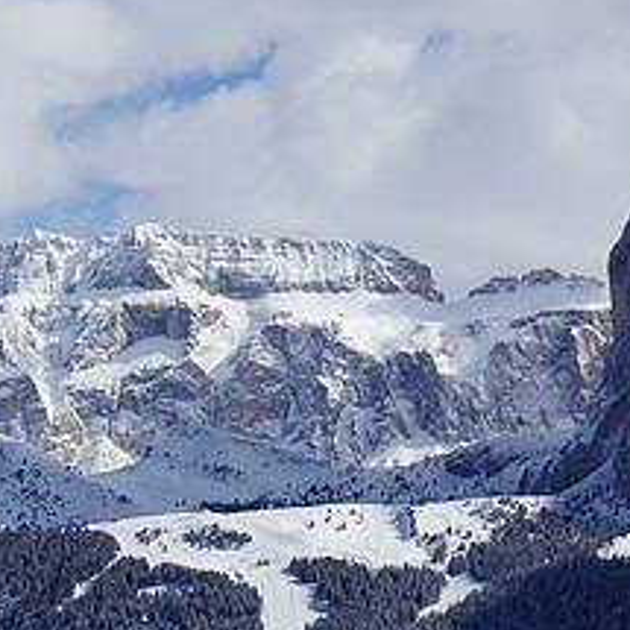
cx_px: -114
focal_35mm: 172
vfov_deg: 10.1
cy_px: 456
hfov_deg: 10.0
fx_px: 3542
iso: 100
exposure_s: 1/1000
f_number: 8
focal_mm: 50
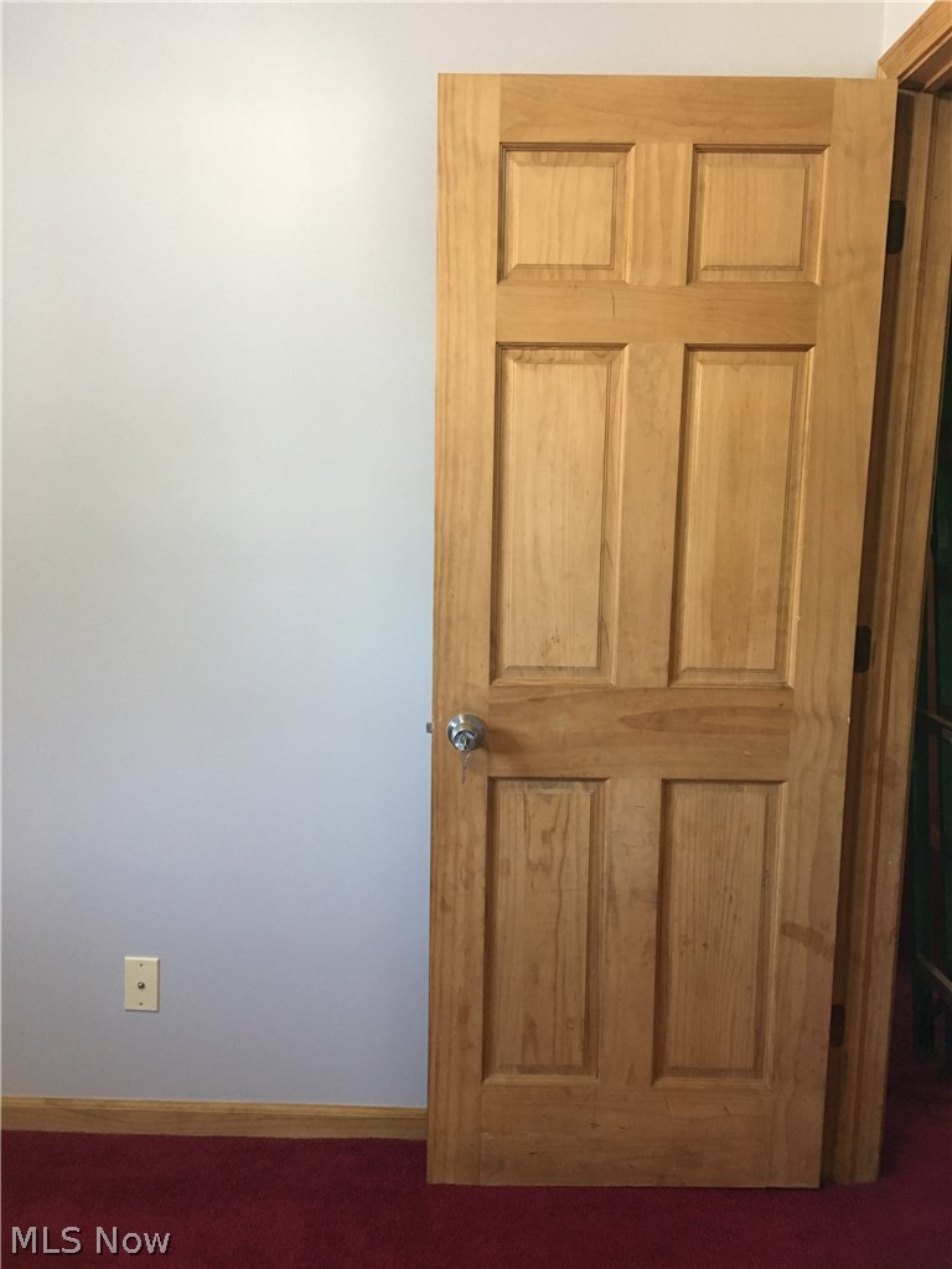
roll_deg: -0.4
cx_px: 476
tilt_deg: -9.2
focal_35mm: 29
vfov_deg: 61.7
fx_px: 1063
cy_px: 634
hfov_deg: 48.2
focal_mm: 4.15
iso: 200
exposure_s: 1/24
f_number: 2.2
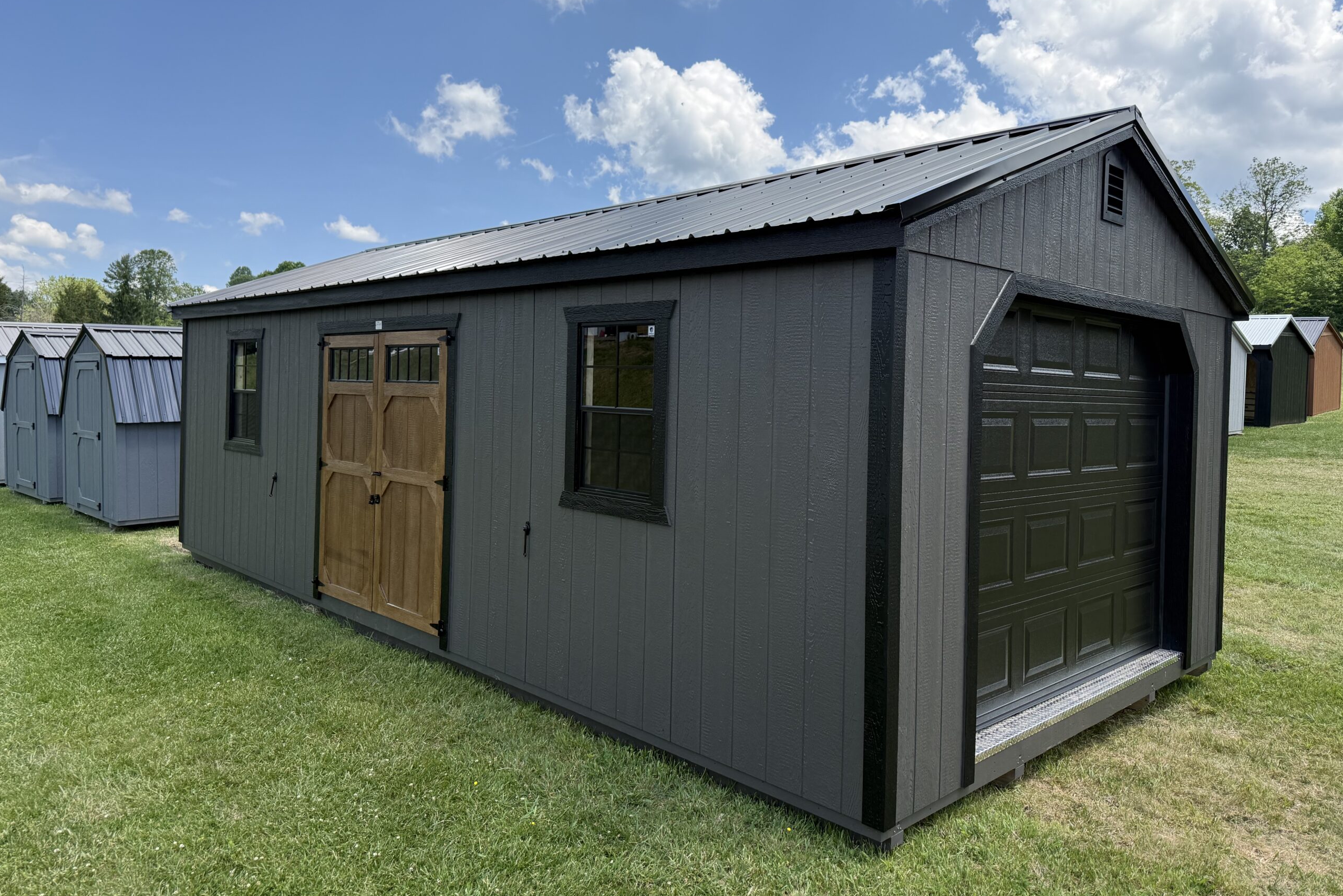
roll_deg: -1.0
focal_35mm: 25
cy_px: 397
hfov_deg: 71.5
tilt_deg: +0.9
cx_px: 671
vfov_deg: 51.2
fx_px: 933
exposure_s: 1/3584
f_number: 1.78
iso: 100
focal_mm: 6.76
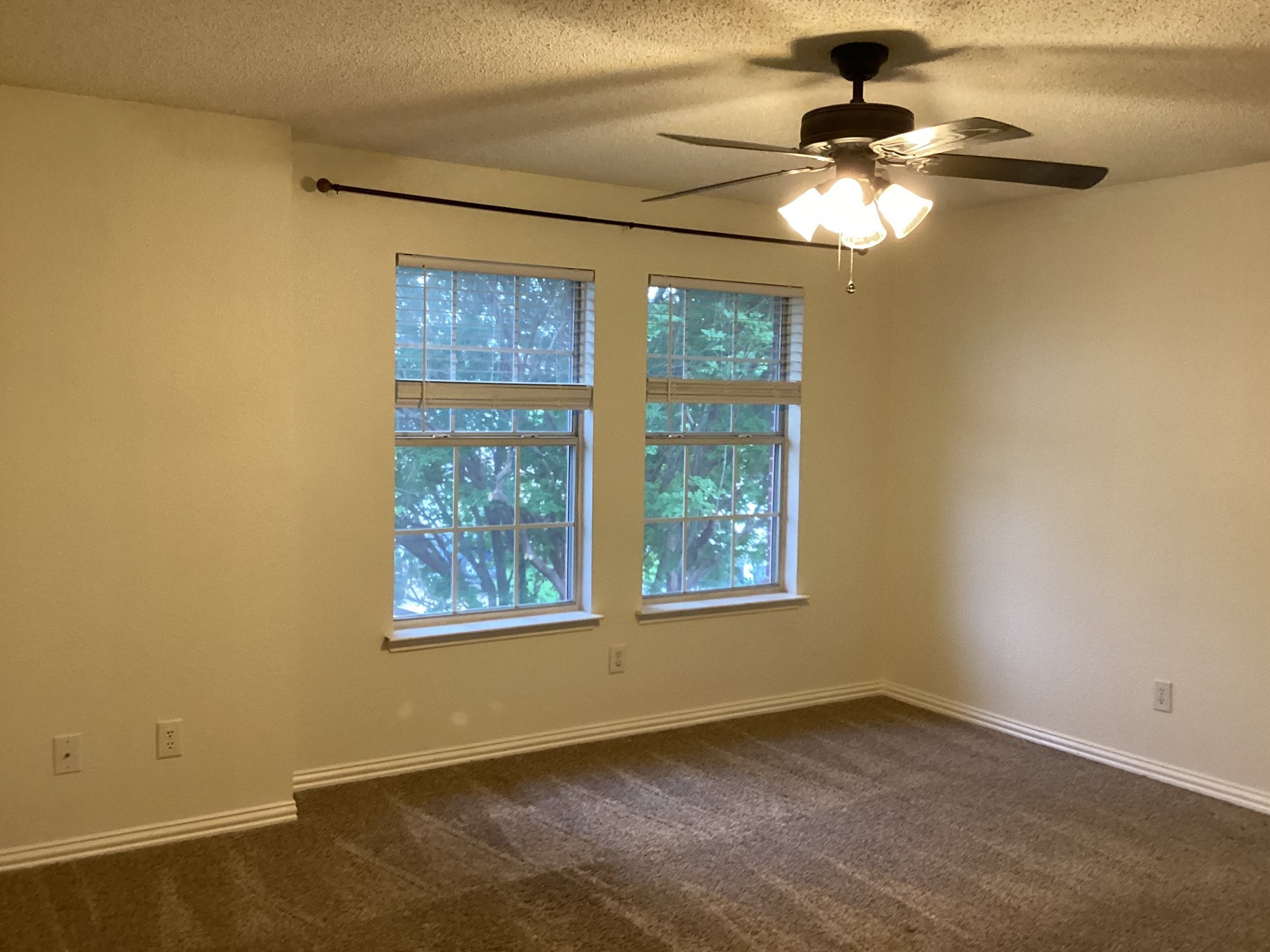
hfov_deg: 56.8
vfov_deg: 44.2
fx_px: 1174
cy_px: 464
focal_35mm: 32
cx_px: 650
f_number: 2.4
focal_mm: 3.3
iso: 250
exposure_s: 1/60
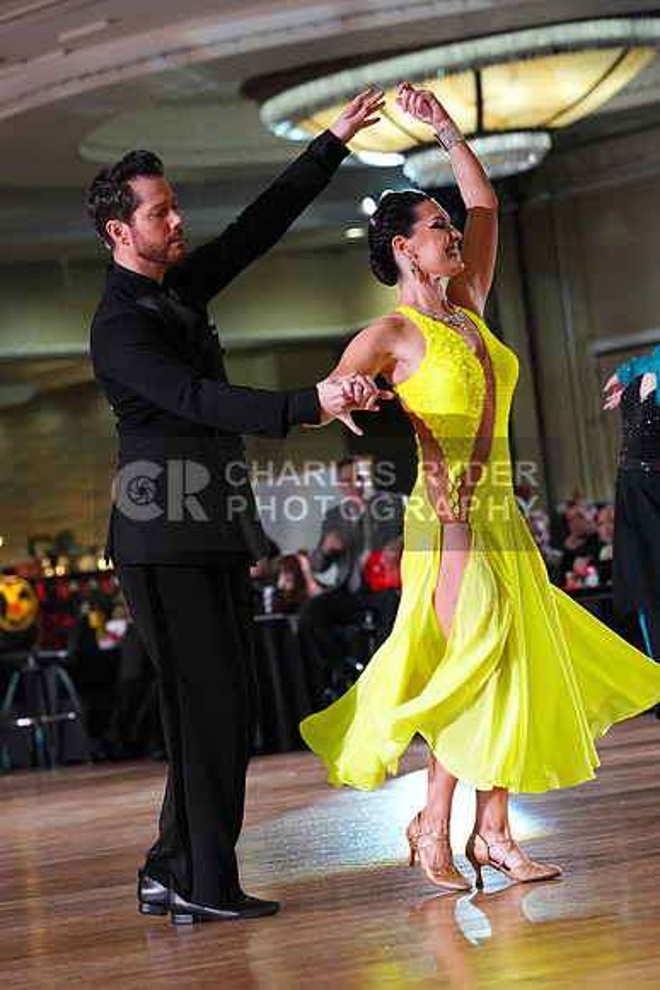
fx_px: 4150
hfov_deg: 9.1
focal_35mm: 151
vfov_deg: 13.6
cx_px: 330
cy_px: 495
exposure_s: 1/400
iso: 6400
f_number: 5
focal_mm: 151
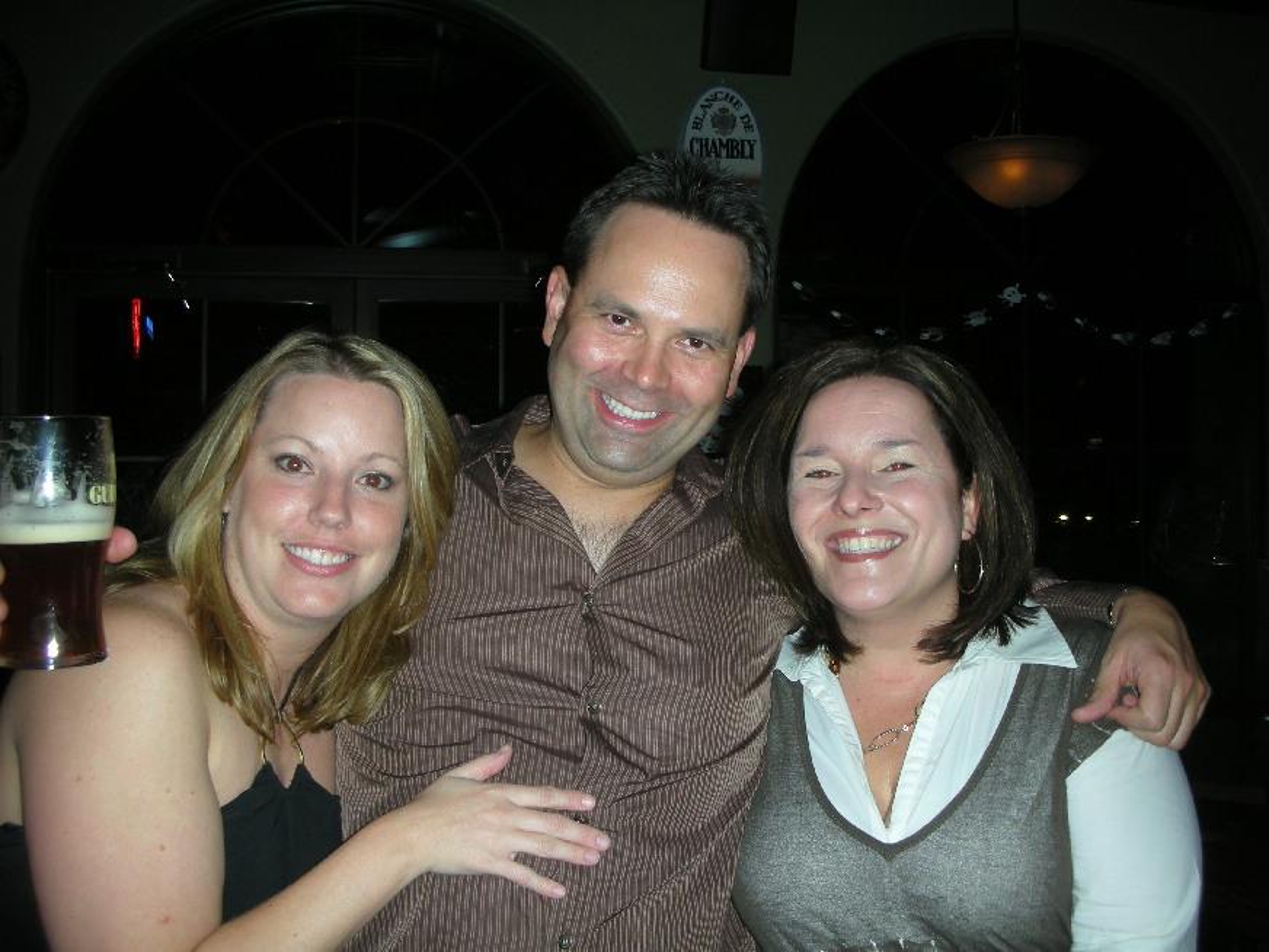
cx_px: 634
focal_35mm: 35
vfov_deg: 40.7
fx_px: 1283
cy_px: 476
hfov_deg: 52.6
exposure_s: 1/60
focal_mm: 5.8
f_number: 2.8
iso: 57
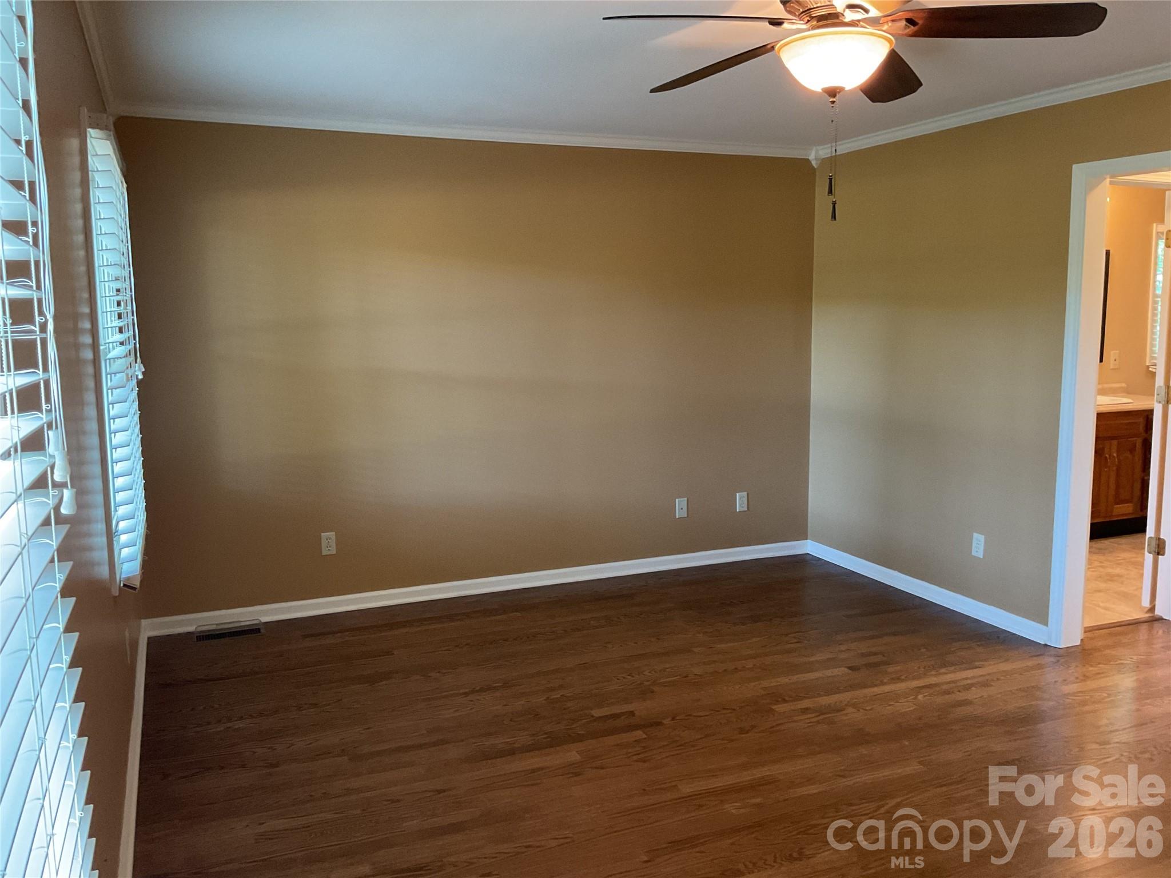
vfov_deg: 48.2
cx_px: 586
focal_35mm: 29
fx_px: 981
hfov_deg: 61.7
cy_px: 439
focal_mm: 3
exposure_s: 1/40
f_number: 1.8
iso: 320
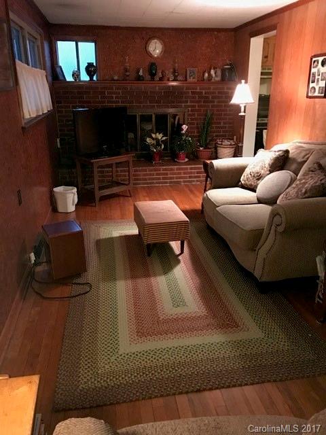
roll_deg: +0.3
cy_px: 218
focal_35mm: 28
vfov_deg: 63.4
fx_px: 352
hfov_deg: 49.7
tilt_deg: -19.7
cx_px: 163
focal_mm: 3.99
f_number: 1.8
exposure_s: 1/5
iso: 100
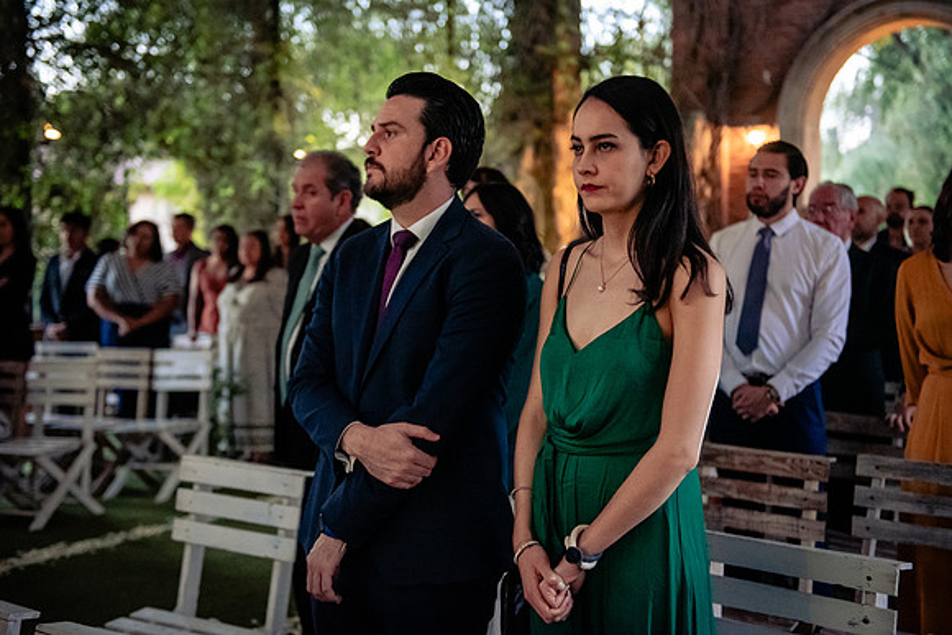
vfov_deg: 27.0
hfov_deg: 39.6
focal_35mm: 50
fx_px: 1321
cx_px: 476
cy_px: 318
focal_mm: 48
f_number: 2.8
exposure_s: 1/125
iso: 6400
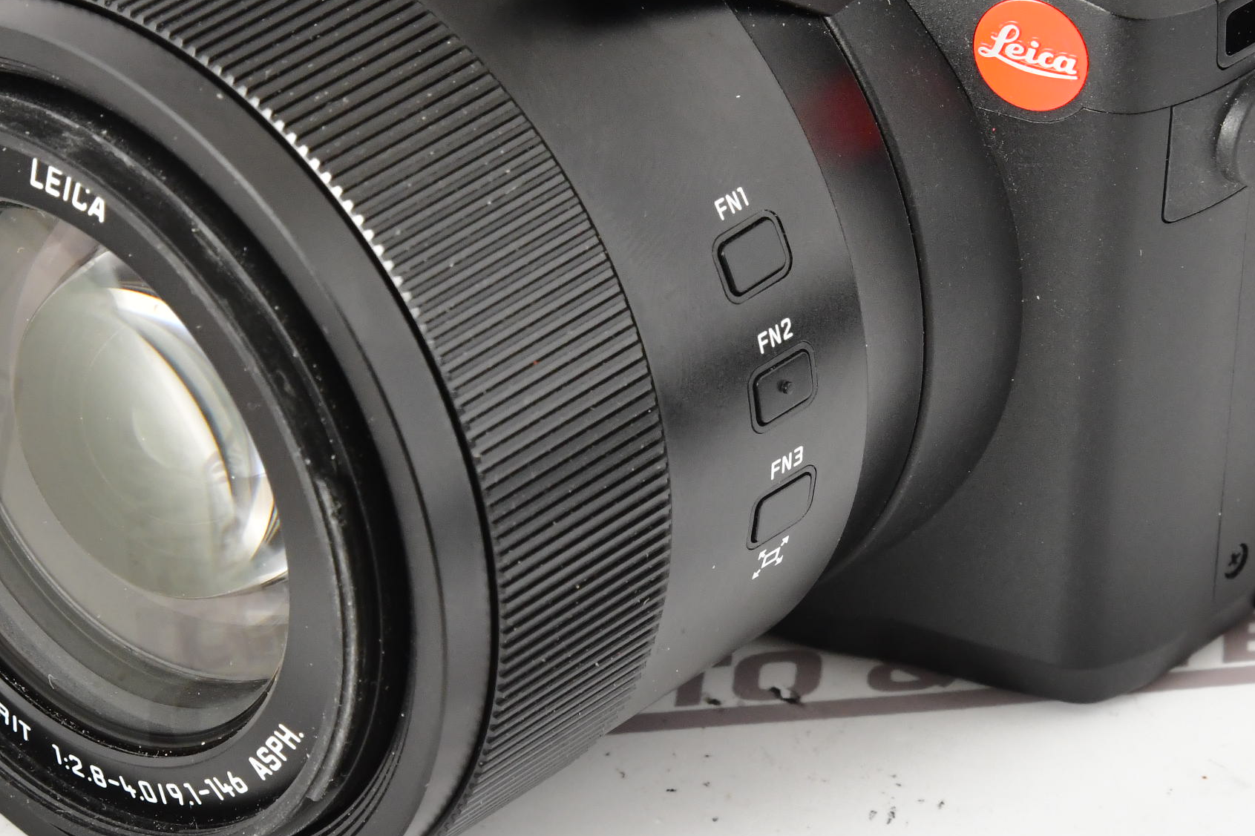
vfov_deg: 4.7
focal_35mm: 293
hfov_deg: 7.0
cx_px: 712
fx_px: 10213
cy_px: 187
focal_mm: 120
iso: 1600
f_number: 14
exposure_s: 1/160
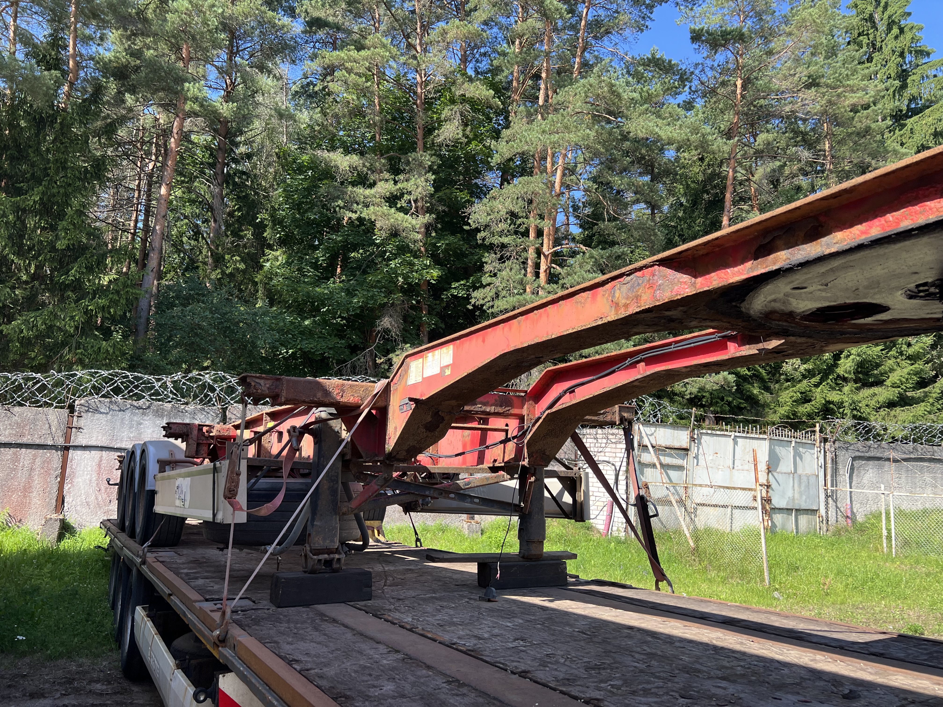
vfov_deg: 53.1
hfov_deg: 67.3
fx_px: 708
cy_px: 354
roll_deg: -2.3
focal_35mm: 26
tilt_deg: +12.4
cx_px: 472
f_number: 1.5
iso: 50
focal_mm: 5.7
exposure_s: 1/924
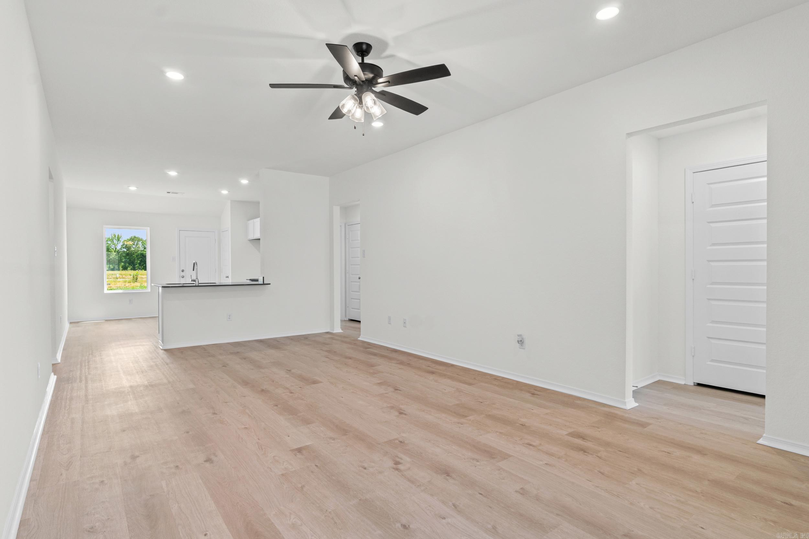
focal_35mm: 18
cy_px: 270
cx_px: 404
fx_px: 404
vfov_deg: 67.4
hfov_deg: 90.0
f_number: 9
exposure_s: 1/6
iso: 250
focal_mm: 12
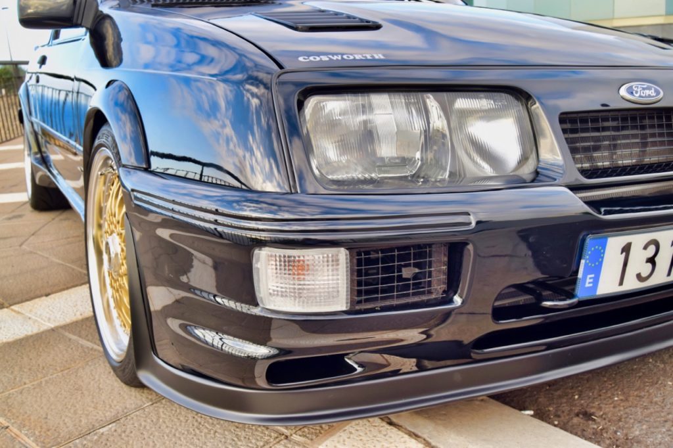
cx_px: 336
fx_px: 673
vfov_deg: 36.8
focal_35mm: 36
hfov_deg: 53.1
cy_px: 224
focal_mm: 24
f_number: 7.1
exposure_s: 1/200
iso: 400
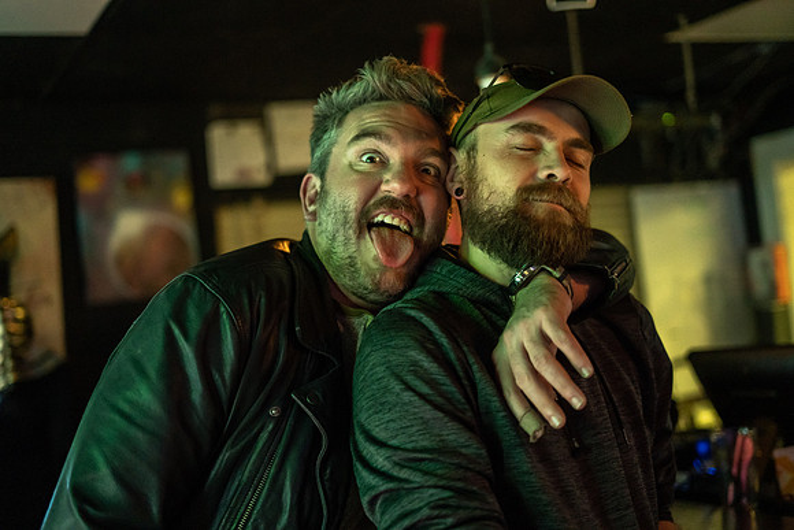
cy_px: 265
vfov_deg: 27.0
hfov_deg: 39.6
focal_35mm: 50
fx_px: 1103
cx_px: 397
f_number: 1.8
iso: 3200
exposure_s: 1/320
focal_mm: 50
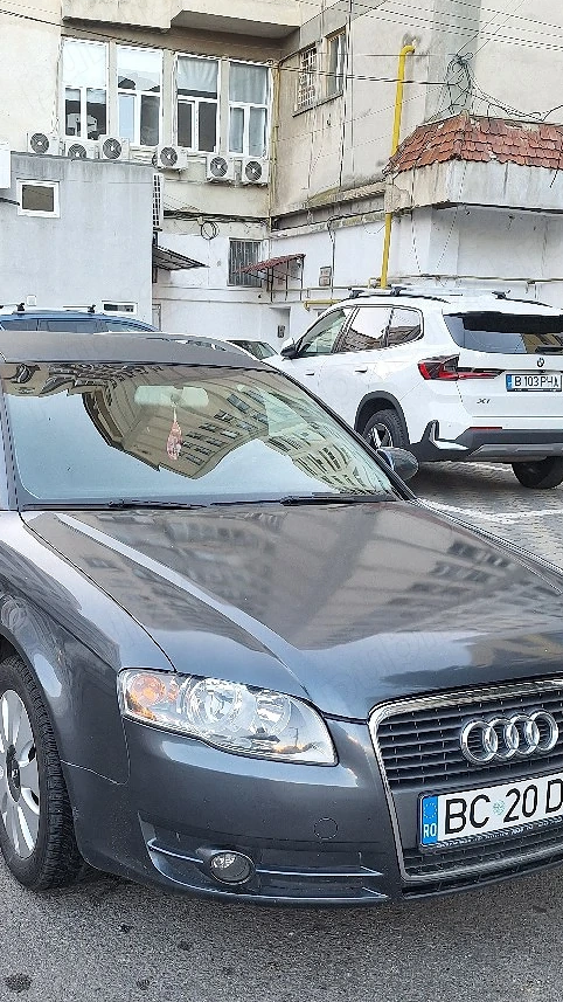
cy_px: 664
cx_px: 220
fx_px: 1035
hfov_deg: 30.3
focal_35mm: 39
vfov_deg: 50.7
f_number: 1.8
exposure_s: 1/100
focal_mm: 5.54
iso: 40
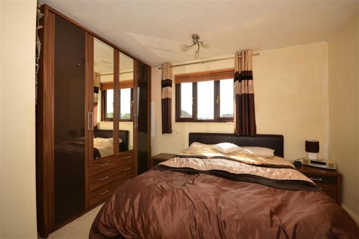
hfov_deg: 100.4
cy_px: 120
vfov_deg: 77.3
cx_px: 180
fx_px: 150
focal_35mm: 15
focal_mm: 10
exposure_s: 1/200
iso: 200
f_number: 7.1
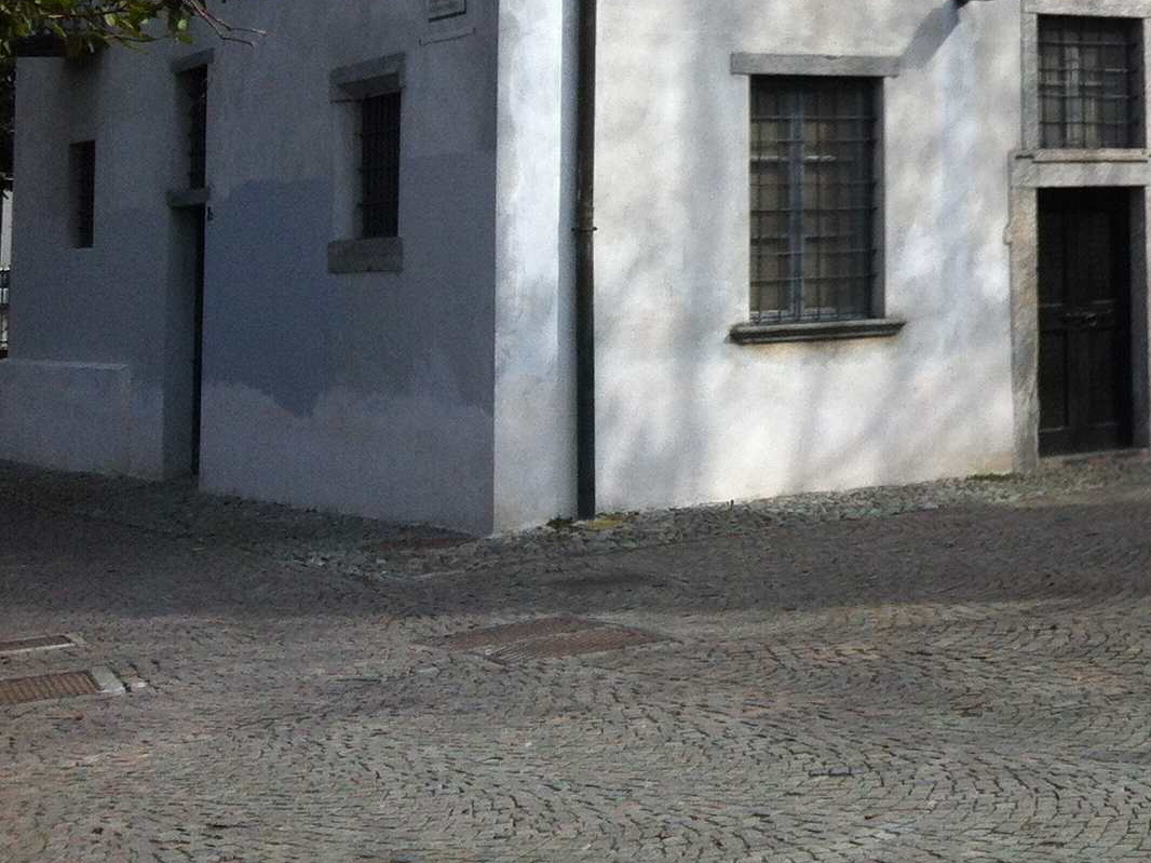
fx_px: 2826
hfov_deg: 21.4
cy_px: -110
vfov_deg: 16.8
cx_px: 1382
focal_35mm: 85
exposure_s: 1/1117
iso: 80
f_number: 2.8
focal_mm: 3.85
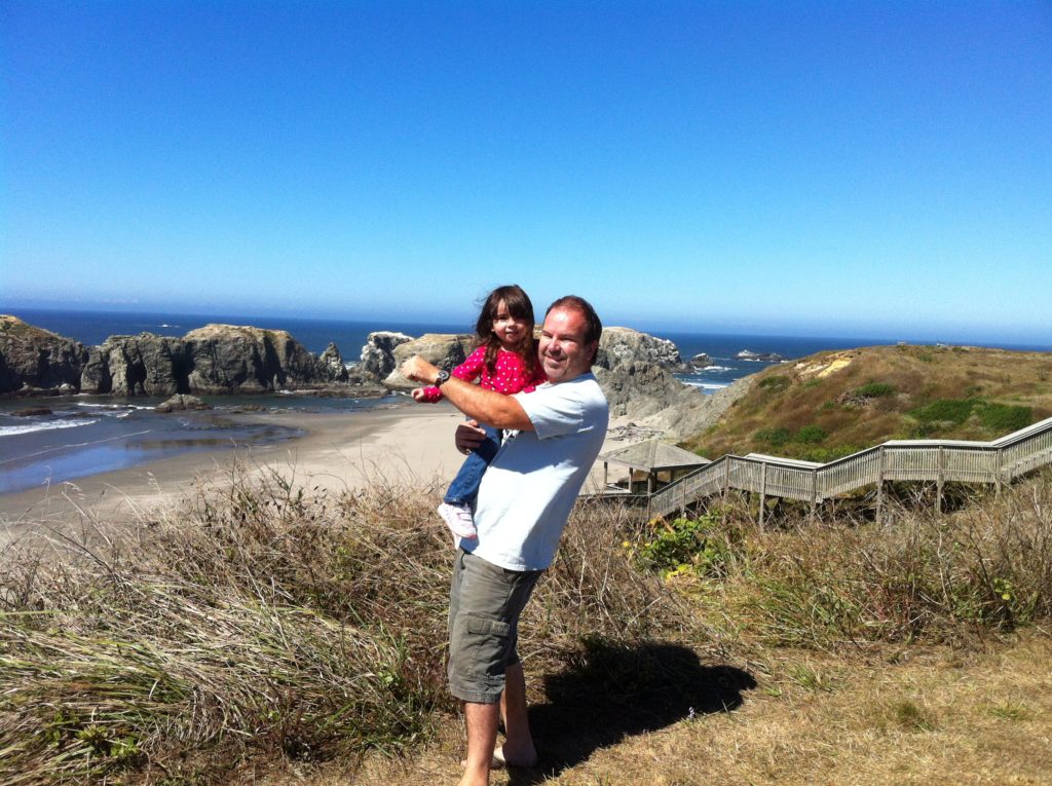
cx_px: 526
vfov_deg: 40.6
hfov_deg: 52.7
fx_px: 1062
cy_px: 393
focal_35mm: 35
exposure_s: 1/1885
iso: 80
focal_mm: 3.85
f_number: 2.8
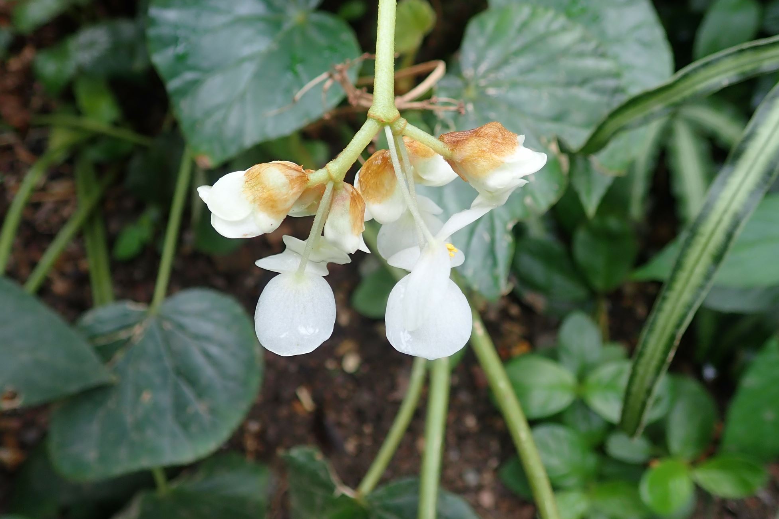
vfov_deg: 41.0
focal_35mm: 32
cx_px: 380
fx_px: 692
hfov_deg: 58.7
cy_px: 222
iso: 160
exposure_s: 1/60
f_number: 2.3
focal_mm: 5.5
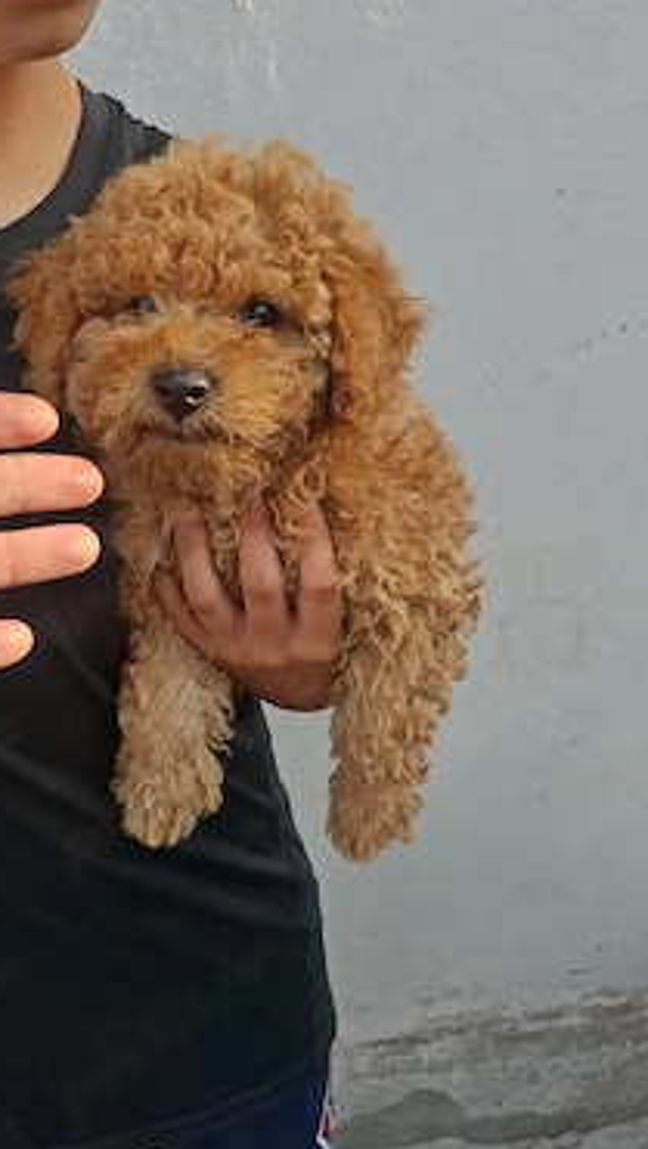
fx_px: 824
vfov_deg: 69.8
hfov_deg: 42.4
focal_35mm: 27
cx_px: 223
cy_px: 585
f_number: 1.8
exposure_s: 1/714
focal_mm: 5.54
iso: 50
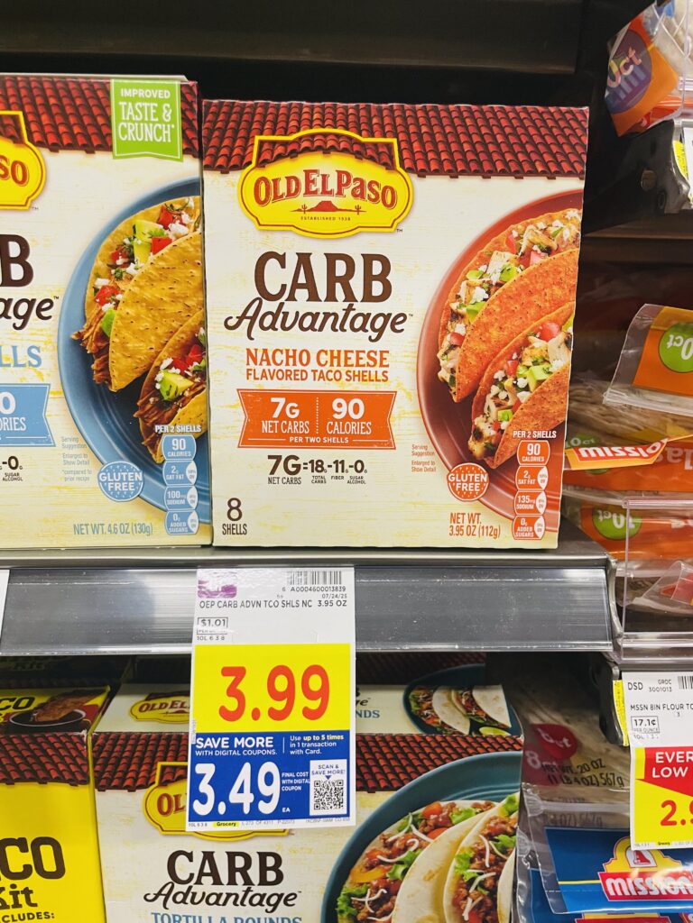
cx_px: 346
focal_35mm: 26
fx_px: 694
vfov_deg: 67.3
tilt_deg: -11.8
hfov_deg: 53.1
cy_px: 462
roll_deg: -0.7
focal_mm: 4.2
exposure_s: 1/60
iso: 125
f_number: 1.6
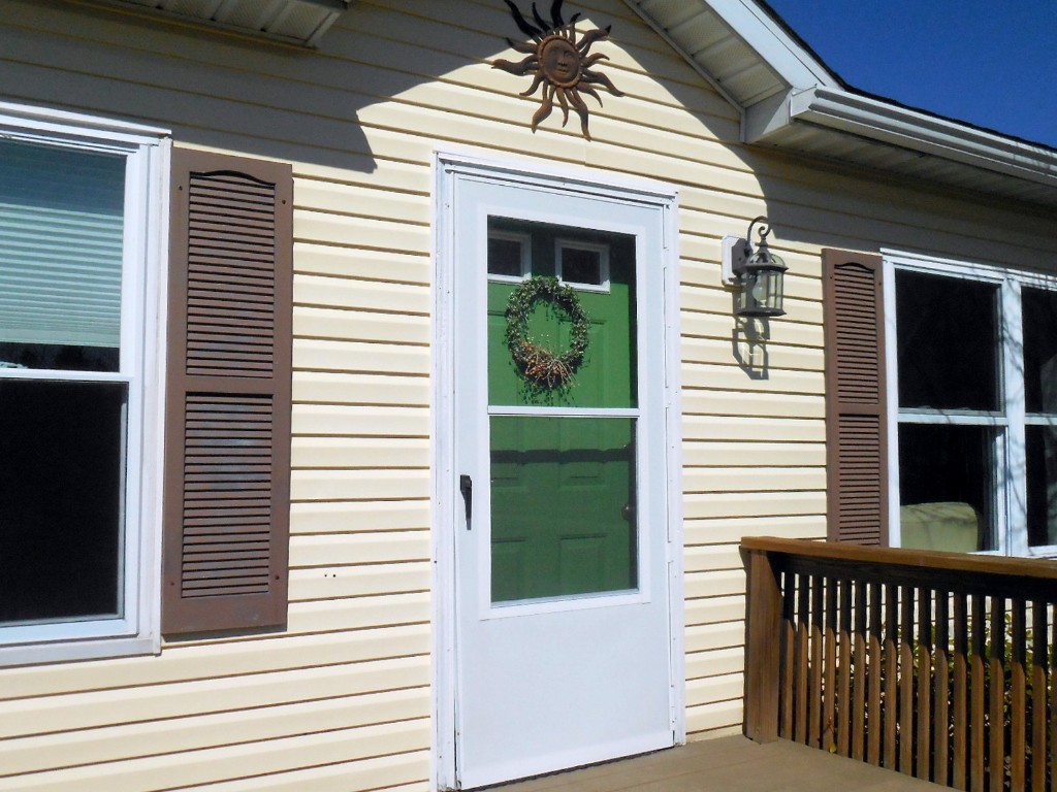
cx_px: 528
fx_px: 1038
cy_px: 396
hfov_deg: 54.0
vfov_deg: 41.8
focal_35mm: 34
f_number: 11.9
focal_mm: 6
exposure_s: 1/1250
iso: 400
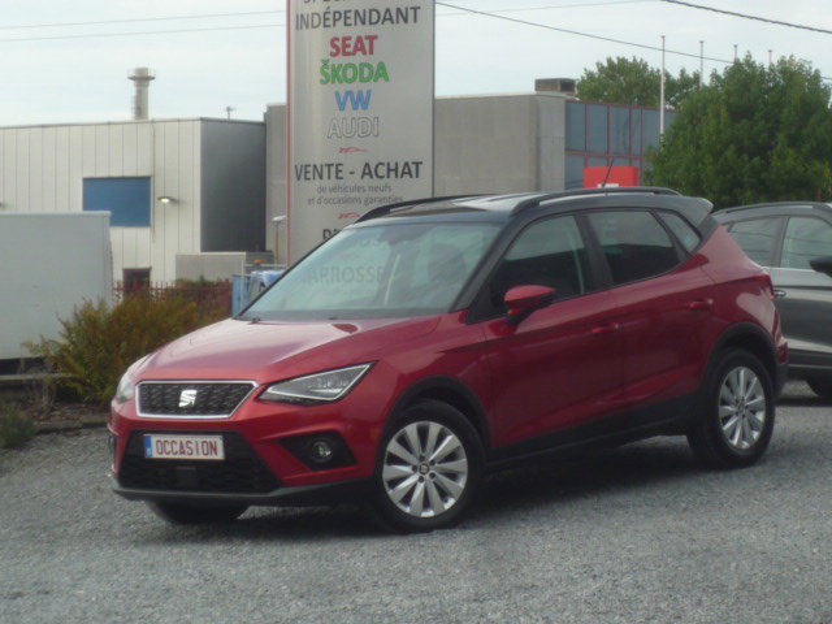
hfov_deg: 17.1
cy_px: 312
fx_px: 2764
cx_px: 416
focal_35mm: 115
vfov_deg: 12.9
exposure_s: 1/200
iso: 100
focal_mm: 11.3
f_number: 4.9
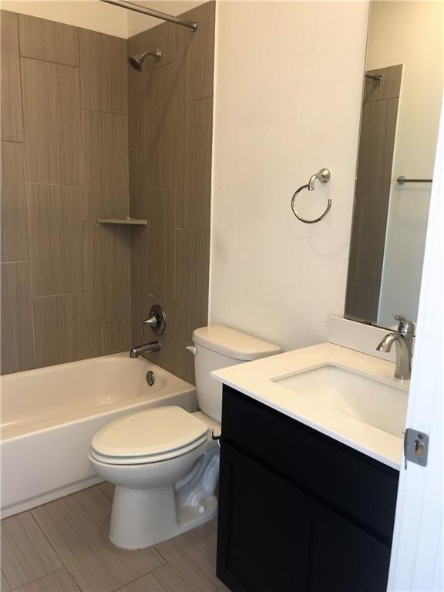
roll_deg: -1.1
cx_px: 222
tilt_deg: -11.7
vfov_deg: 63.4
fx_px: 479
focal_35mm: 28
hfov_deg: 49.7
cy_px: 296
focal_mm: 3.99
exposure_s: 1/30
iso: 25
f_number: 1.8
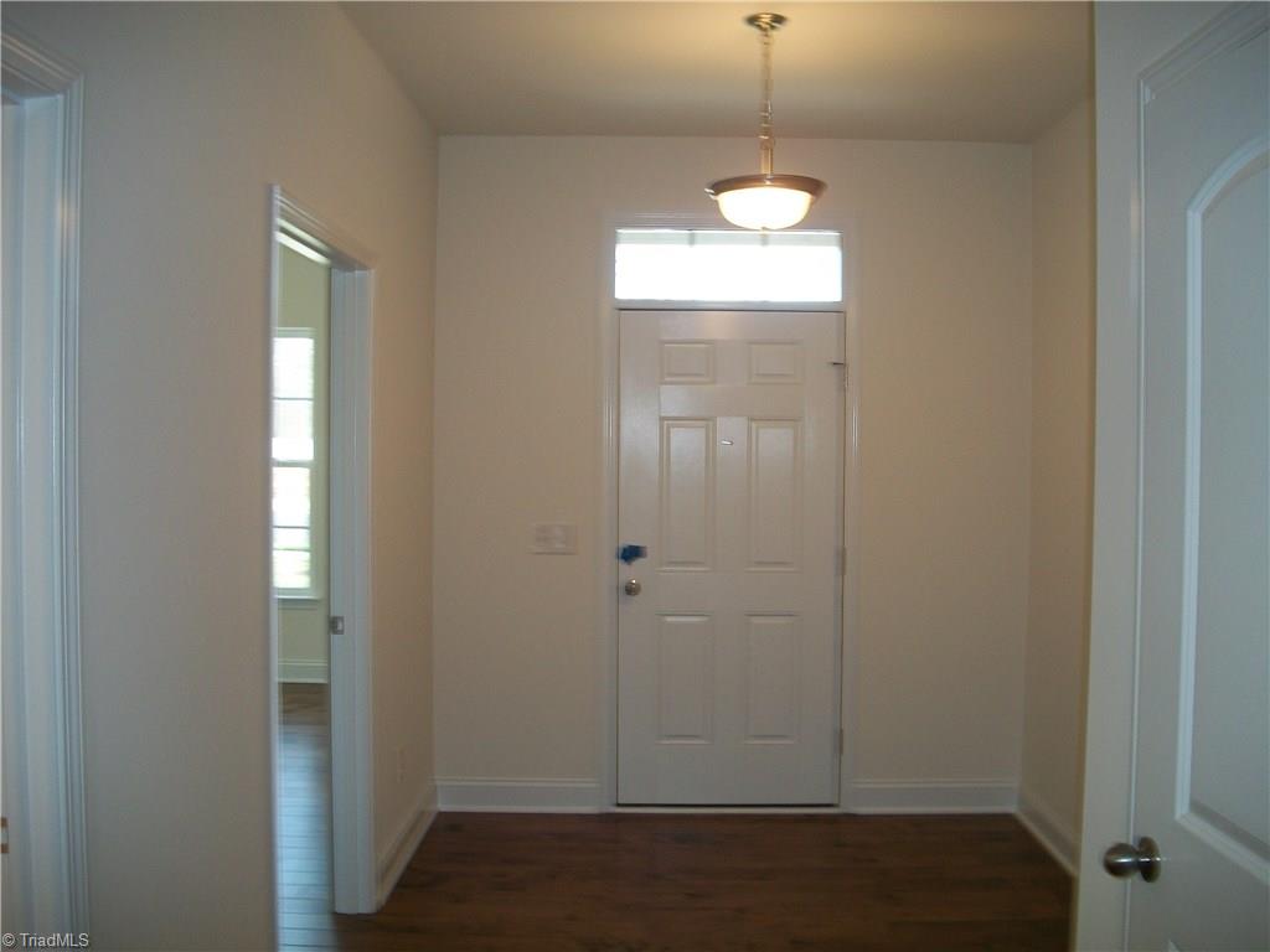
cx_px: 635
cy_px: 476
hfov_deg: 56.8
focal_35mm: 32
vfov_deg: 44.2
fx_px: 1174
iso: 80
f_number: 2.9
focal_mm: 5.7
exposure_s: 1/30
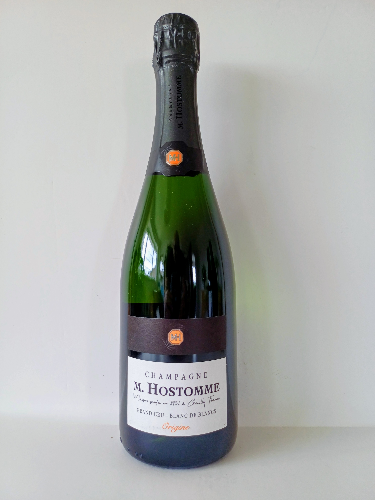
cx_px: 188
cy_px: 250
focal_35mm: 25
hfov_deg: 54.9
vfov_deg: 69.4
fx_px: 361
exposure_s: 1/50
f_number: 1.8
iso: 50
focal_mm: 4.65
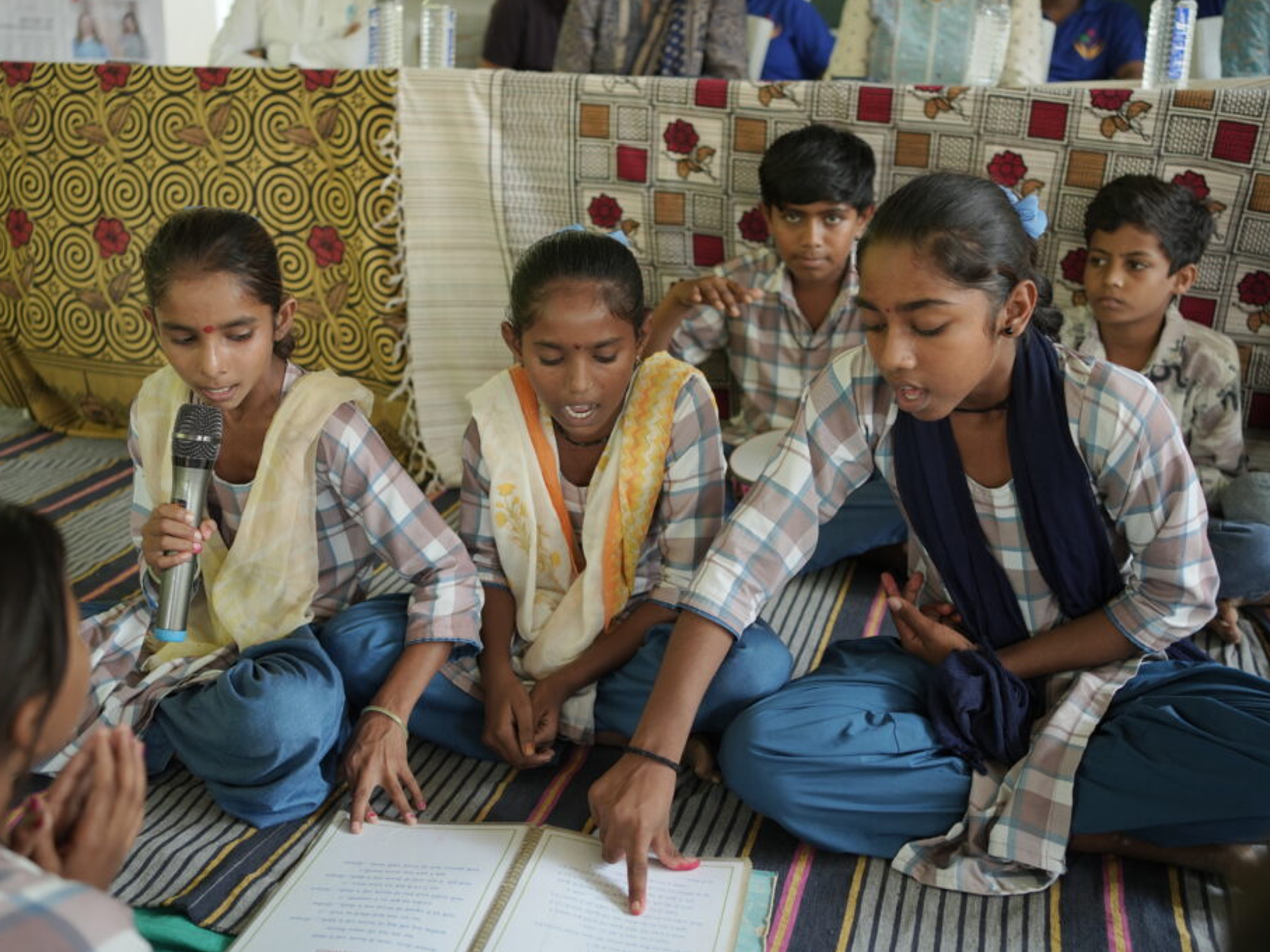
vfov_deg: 37.7
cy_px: 475
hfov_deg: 48.9
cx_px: 587
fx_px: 1394
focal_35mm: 38
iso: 400
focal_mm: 35
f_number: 2.8
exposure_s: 1/160
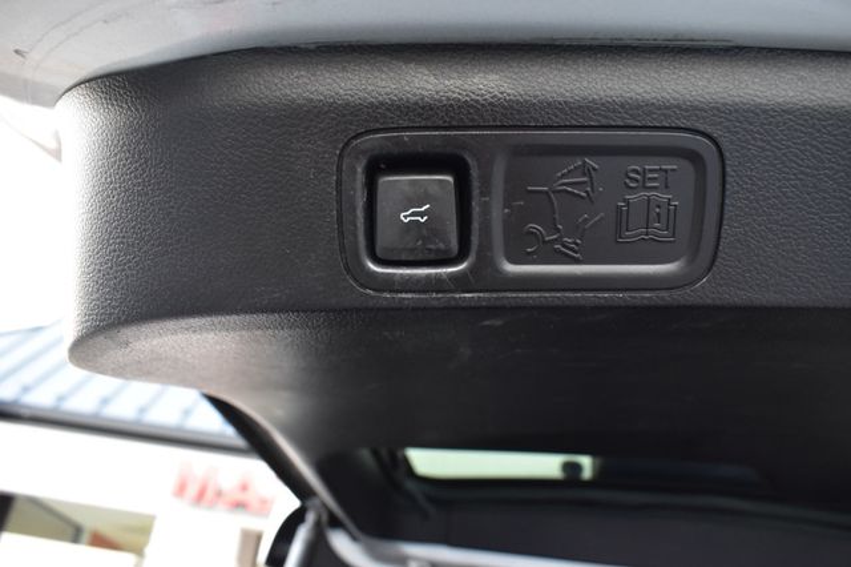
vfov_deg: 43.6
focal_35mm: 30
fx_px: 709
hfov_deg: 62.0
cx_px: 426
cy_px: 284
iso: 1100
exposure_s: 1/15
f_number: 6.3
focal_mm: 20
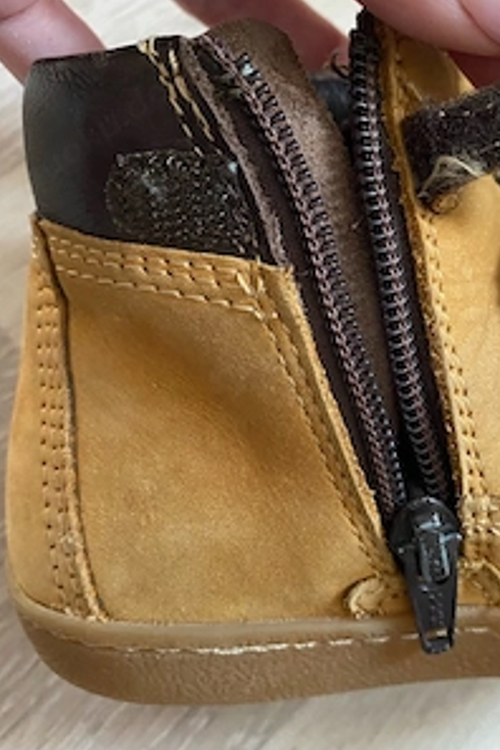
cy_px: 361
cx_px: 341
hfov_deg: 37.4
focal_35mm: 35
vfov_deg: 54.4
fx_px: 729
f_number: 1.8
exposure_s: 1/54
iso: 500
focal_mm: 4.25
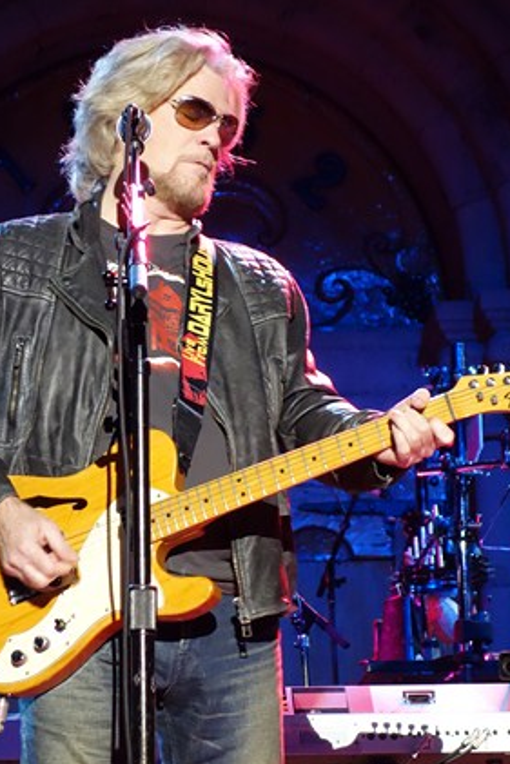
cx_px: 230
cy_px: 434
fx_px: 2972
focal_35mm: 140
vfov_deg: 14.6
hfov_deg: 9.8
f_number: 4.9
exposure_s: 1/60
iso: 3200
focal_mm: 37.1
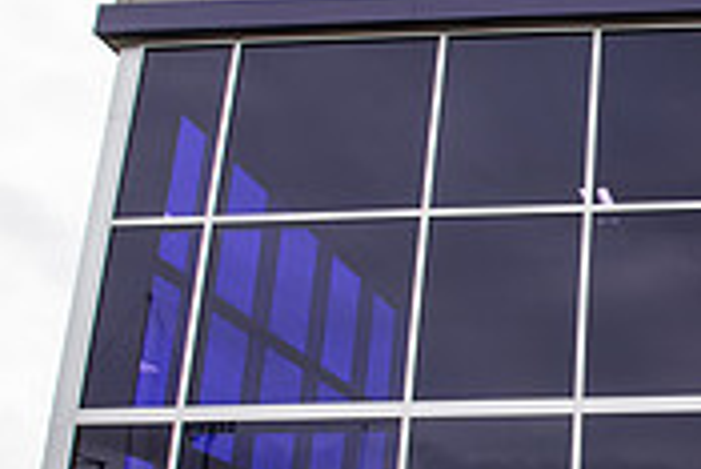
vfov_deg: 21.4
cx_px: 829
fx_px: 1228
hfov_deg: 28.1
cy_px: 347
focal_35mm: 63
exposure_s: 1/400
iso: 200
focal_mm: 19
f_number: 8
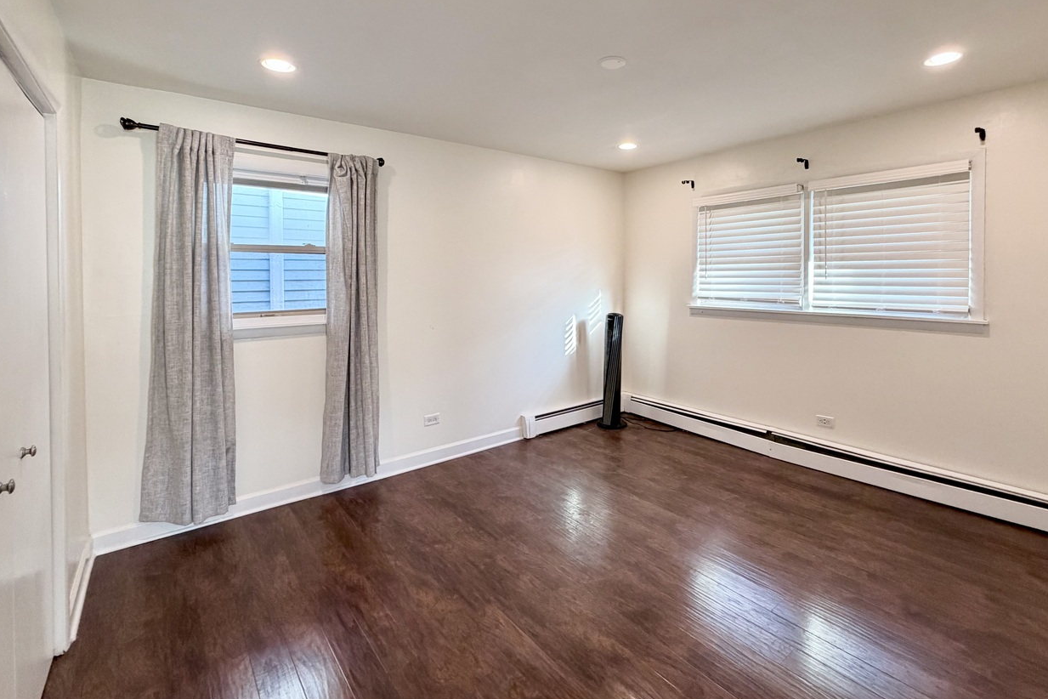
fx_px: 495
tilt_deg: -1.2
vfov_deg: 69.7
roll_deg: +0.5
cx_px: 560
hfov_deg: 93.1
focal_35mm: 17
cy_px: 279
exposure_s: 1/60
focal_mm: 2.22
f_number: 2.2
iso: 250
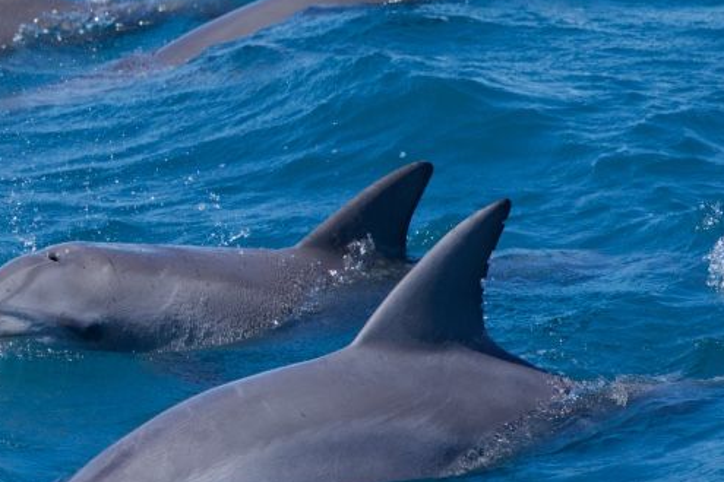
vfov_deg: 1.6
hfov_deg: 2.4
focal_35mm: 847
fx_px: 17033
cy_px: 202
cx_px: 200
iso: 1600
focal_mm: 524
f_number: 8
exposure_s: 1/3200
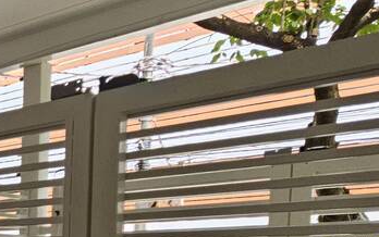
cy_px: 308
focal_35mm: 57
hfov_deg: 22.4
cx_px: -292
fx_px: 589
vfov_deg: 20.8
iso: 50
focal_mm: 2.2
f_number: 2.2
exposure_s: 1/142
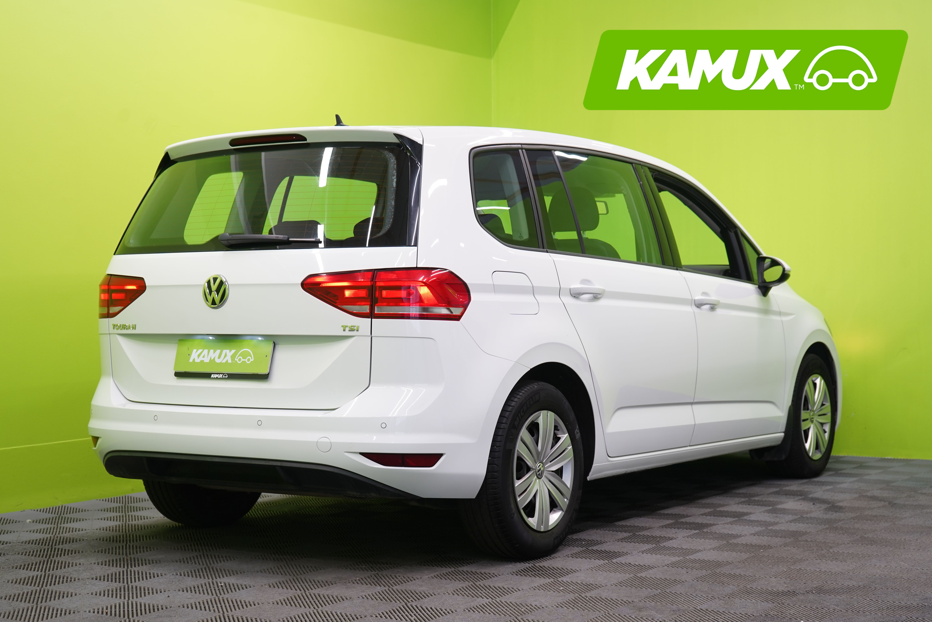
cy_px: 311
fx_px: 1476
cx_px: 466
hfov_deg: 35.1
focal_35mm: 57
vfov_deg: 23.8
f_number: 5
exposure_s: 1/30
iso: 400
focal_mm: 57
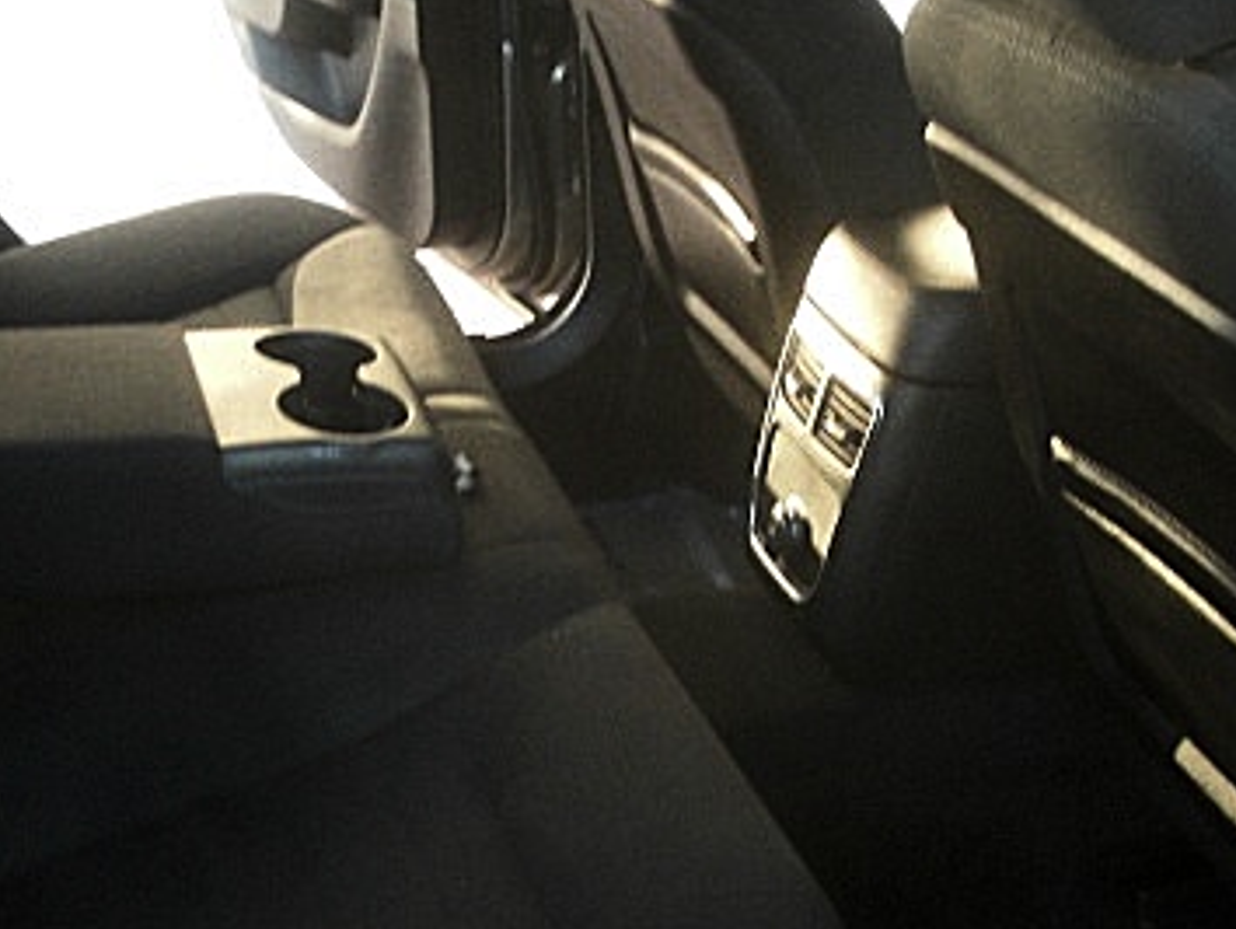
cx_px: 545
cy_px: 597
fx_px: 2322
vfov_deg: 22.5
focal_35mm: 65
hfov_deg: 29.8
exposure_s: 1/80
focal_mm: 6.3
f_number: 2.8
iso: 400
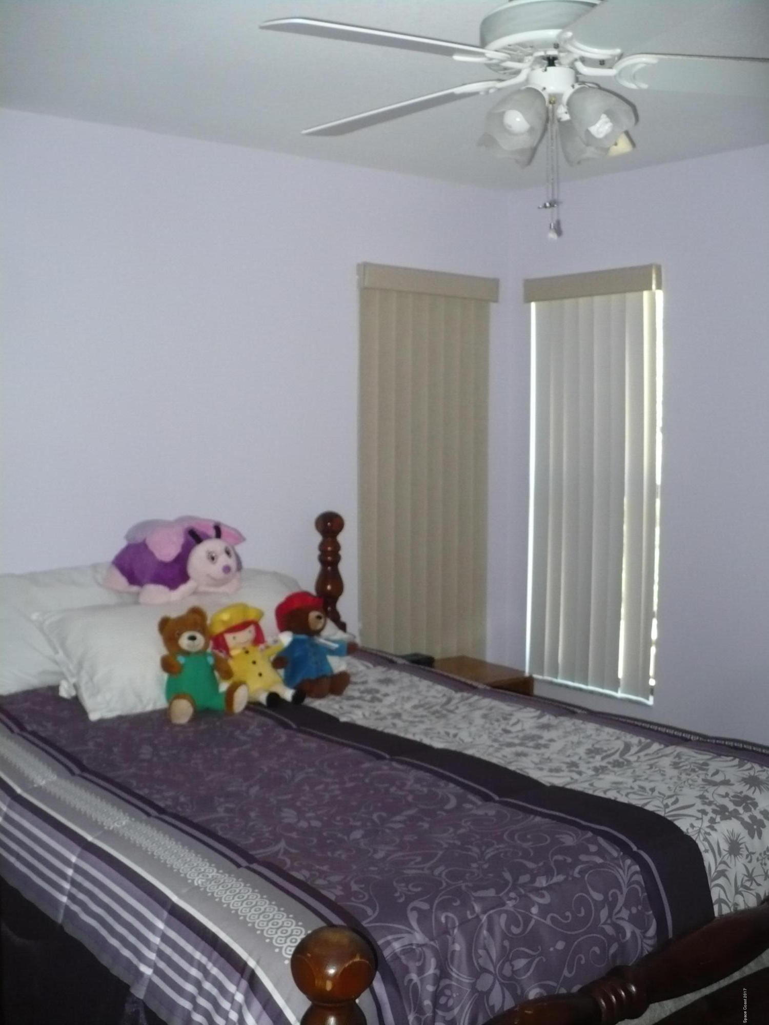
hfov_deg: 38.7
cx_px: 384
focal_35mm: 37
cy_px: 512
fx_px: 1096
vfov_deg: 50.1
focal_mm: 6.1
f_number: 2.8
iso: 250
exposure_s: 1/30
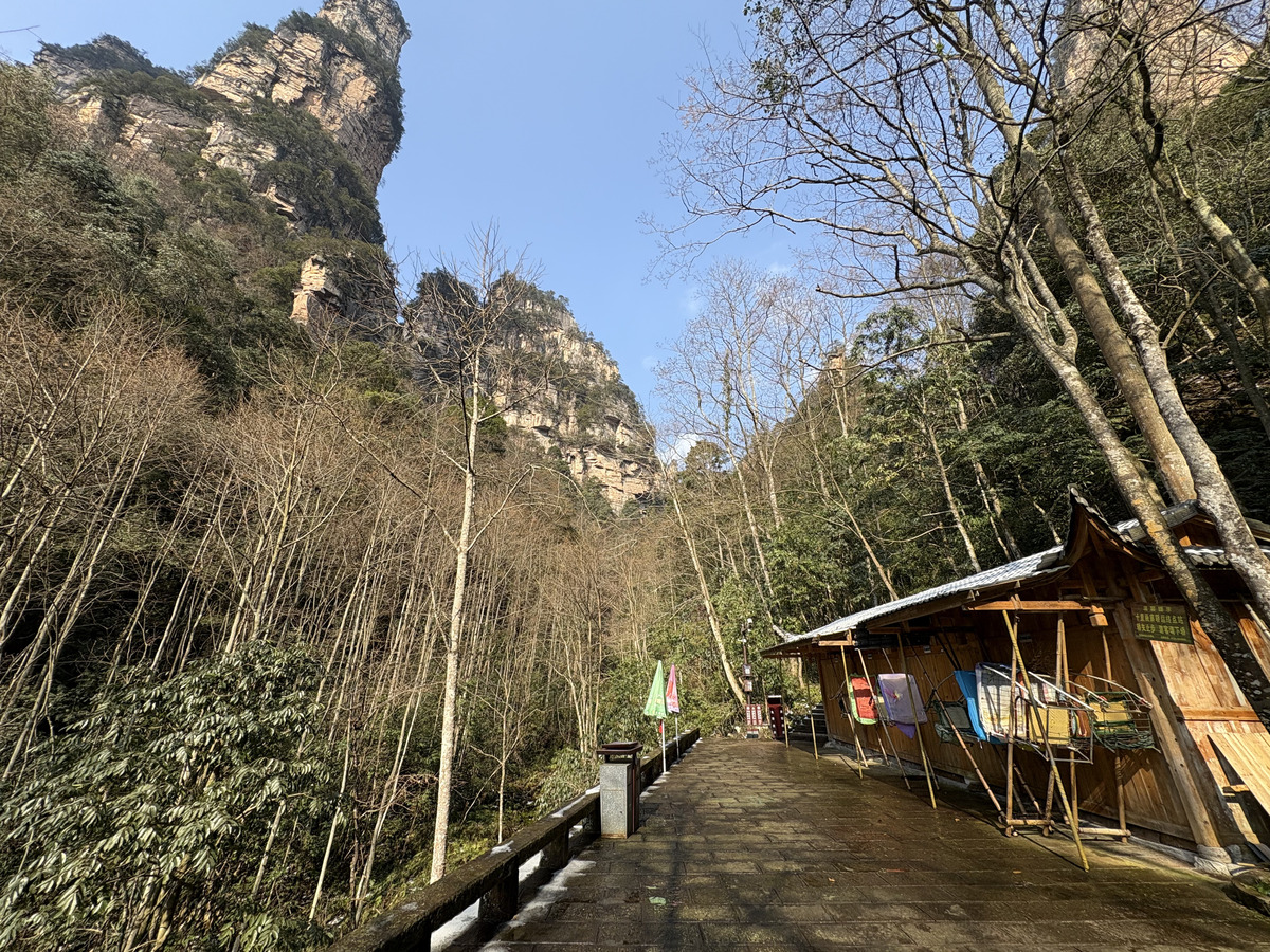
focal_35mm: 14
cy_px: 476
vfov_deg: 85.7
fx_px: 514
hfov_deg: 102.1
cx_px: 635
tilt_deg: +26.0
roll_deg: -1.0
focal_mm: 2.22
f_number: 2.2
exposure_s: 1/741
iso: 40
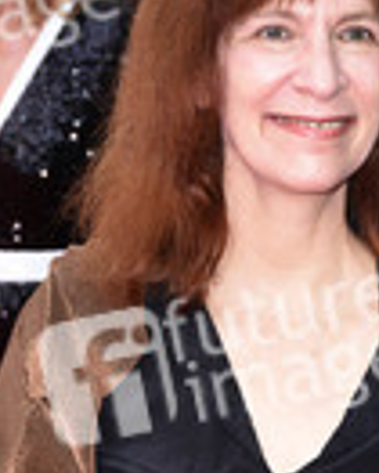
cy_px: 542
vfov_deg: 8.0
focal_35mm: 240
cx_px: 328
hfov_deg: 6.4
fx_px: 3361
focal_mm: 56
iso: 160
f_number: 6.3
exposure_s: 1/125
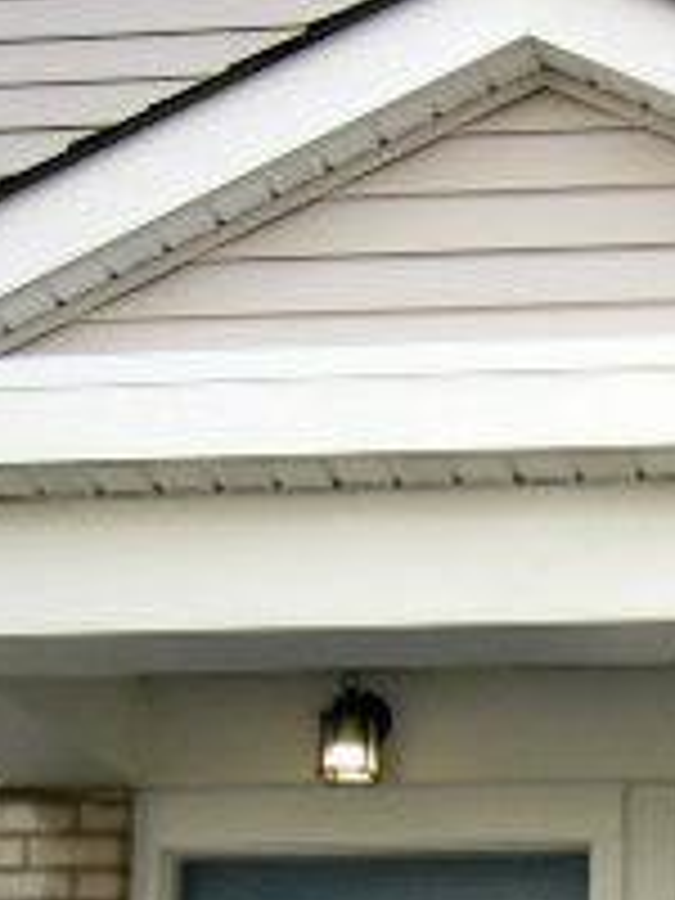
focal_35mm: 112
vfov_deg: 16.8
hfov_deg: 12.9
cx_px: 837
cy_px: 1071
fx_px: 2912
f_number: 2.8
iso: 50
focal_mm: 5.8
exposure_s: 1/320
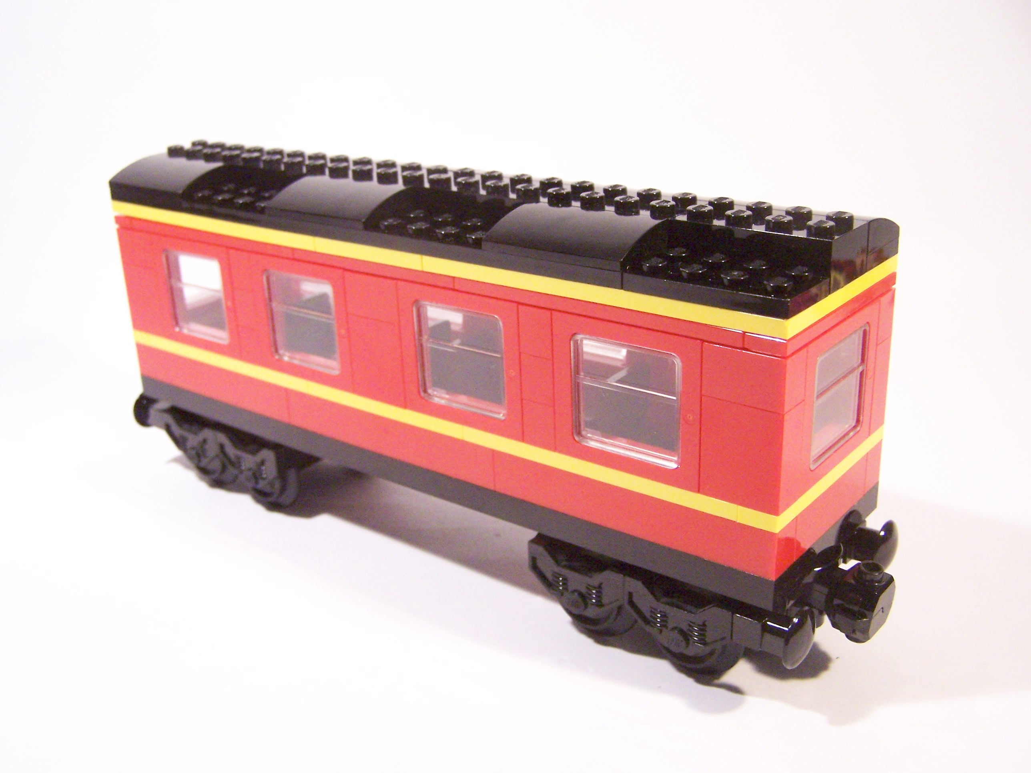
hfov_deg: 49.0
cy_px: 386
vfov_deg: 37.7
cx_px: 516
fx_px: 1132
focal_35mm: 38
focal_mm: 6.3
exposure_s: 1/30
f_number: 3.2
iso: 400
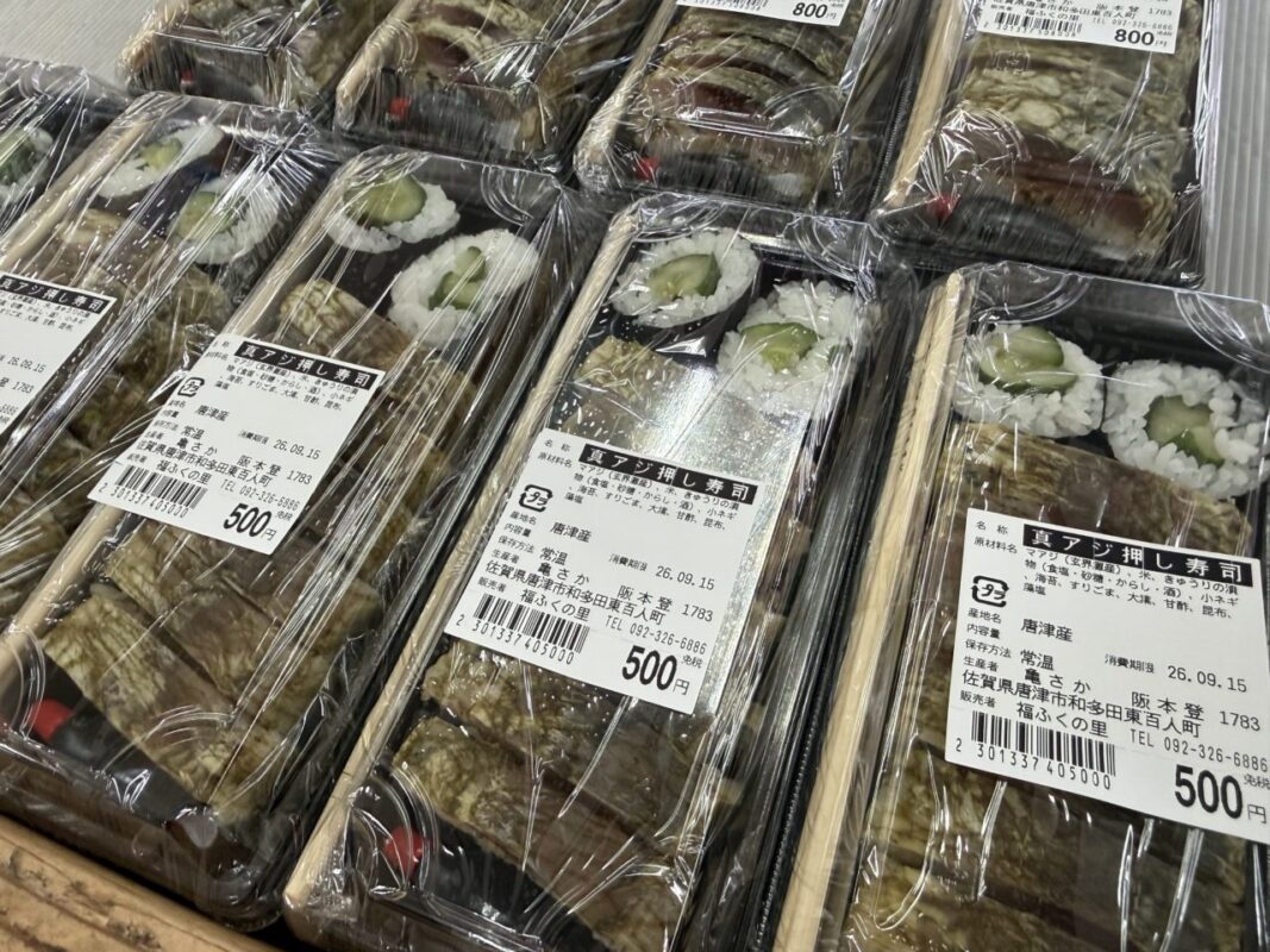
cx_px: 635
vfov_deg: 56.8
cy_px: 476
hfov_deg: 71.6
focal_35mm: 24
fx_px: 880
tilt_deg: -57.7
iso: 200
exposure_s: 1/120
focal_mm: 2.22
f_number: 2.2
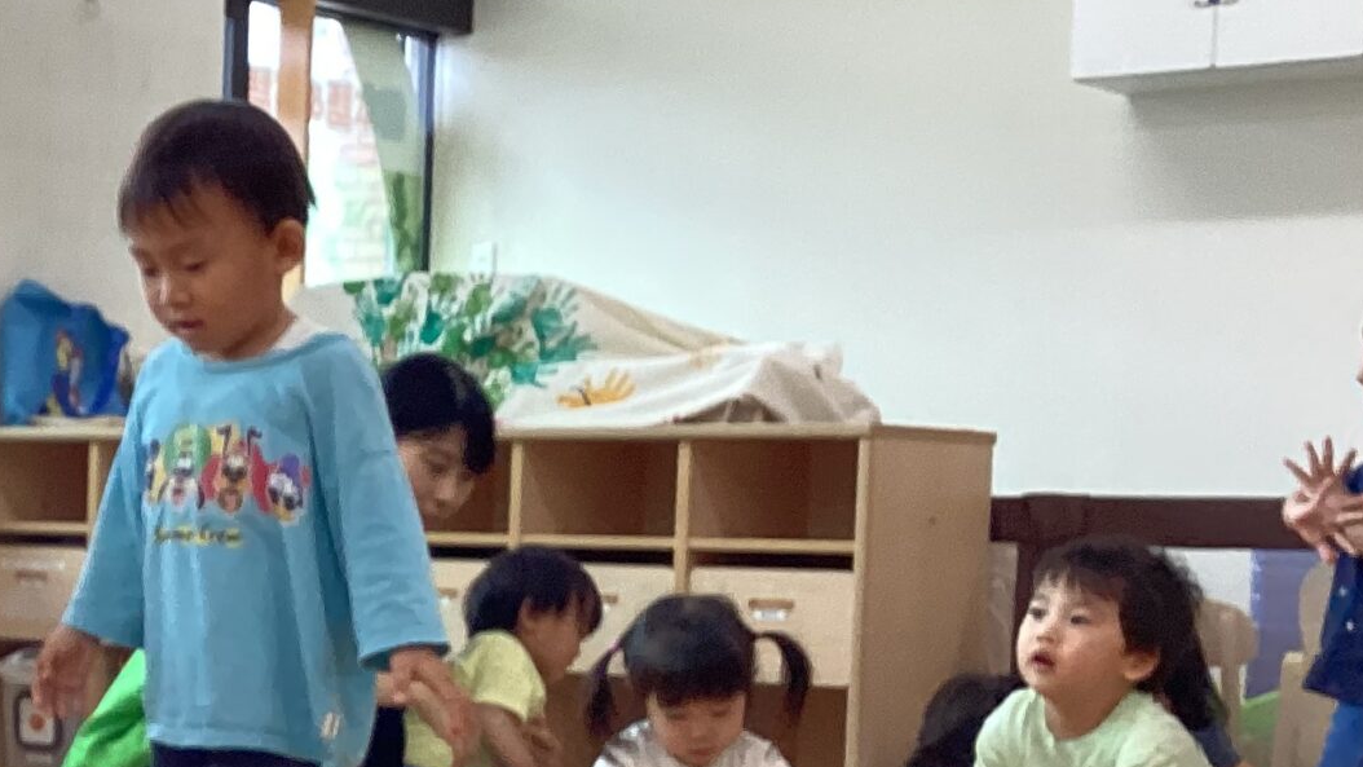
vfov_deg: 14.5
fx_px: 2964
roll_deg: -1.1
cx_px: -57
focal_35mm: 82
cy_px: 755
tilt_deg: -6.8
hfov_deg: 24.5
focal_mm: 3.3
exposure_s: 1/100
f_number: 2.4
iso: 80
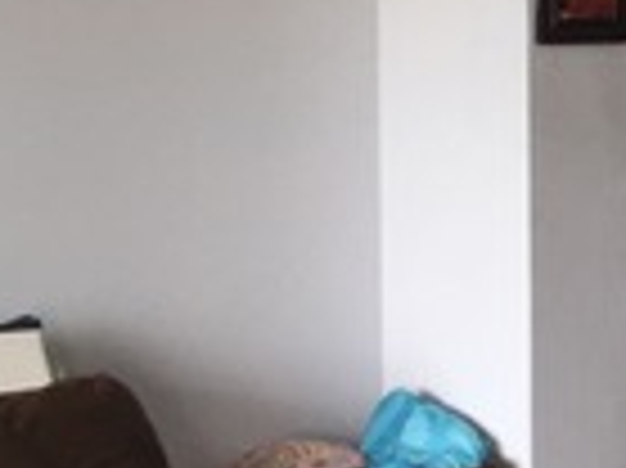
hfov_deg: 13.2
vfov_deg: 10.9
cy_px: -68
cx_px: 1139
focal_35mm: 134
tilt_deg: -1.6
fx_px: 2421
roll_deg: +0.3
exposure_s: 1/30
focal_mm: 4.15
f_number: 2.2
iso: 64
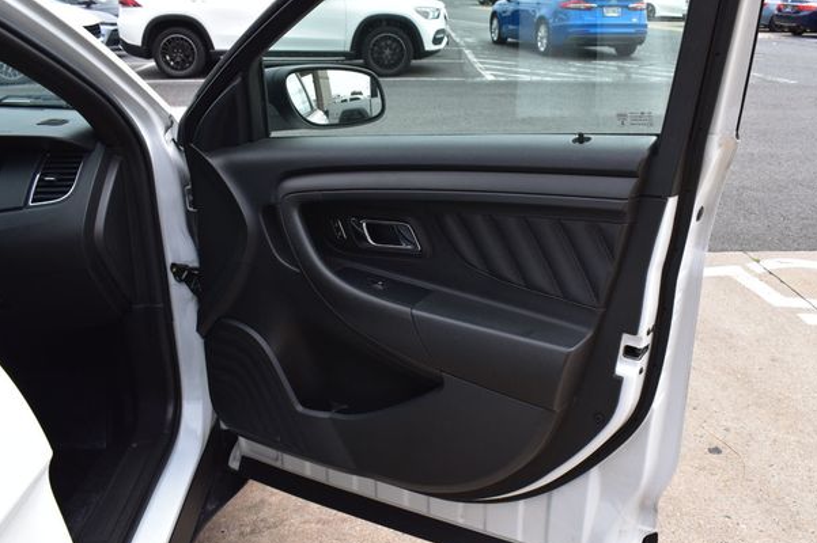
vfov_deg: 39.3
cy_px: 286
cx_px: 432
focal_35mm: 34
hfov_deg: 56.4
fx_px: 761
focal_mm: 21
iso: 400
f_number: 10
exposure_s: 1/250
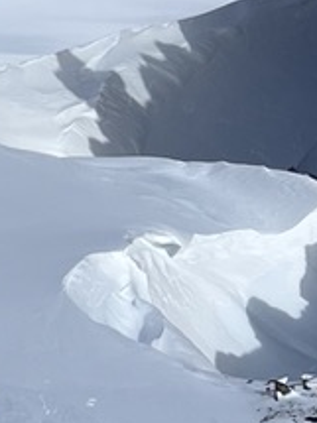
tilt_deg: +0.2
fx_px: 1516
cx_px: 41
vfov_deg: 15.1
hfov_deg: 11.9
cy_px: -150
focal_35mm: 124
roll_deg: -0.9
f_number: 1.6
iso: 50
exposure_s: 1/13333
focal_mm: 5.1
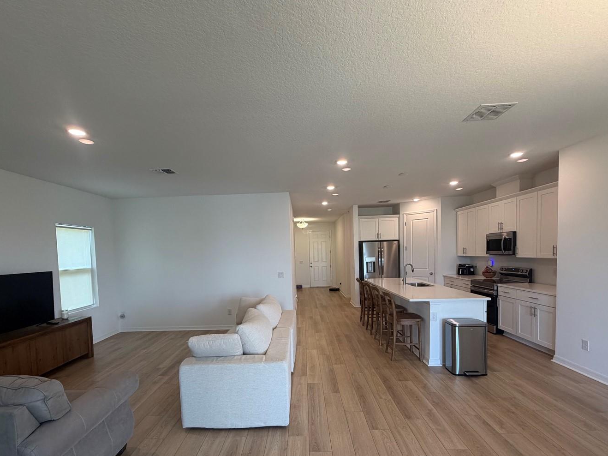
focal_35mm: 17
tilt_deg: -3.5
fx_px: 299
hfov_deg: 91.0
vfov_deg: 74.1
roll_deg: +2.0
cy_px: 267
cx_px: 293
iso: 200
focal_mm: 2.22
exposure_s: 1/120
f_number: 2.2
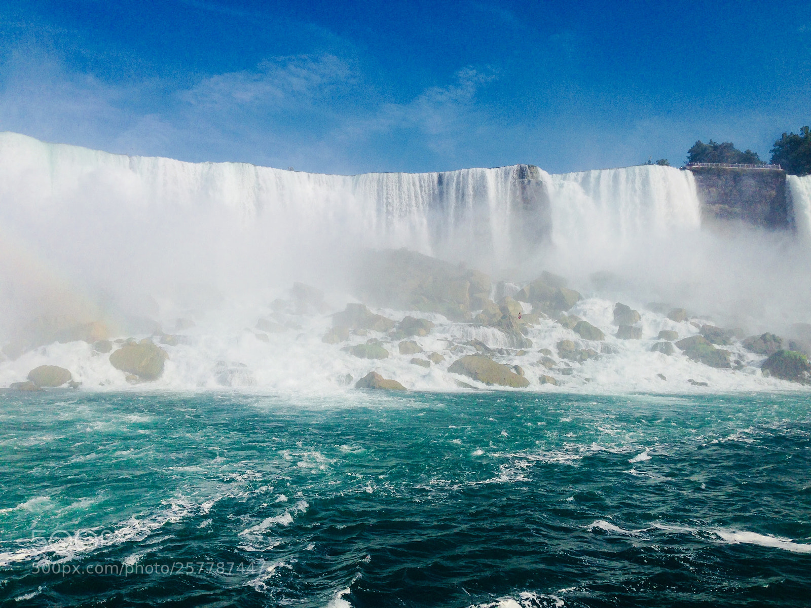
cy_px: 304
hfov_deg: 55.4
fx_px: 773
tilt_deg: +2.7
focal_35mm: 33
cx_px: 406
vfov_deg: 42.9
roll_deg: -1.5
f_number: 2.4
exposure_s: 1/3876
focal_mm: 4.12
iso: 50
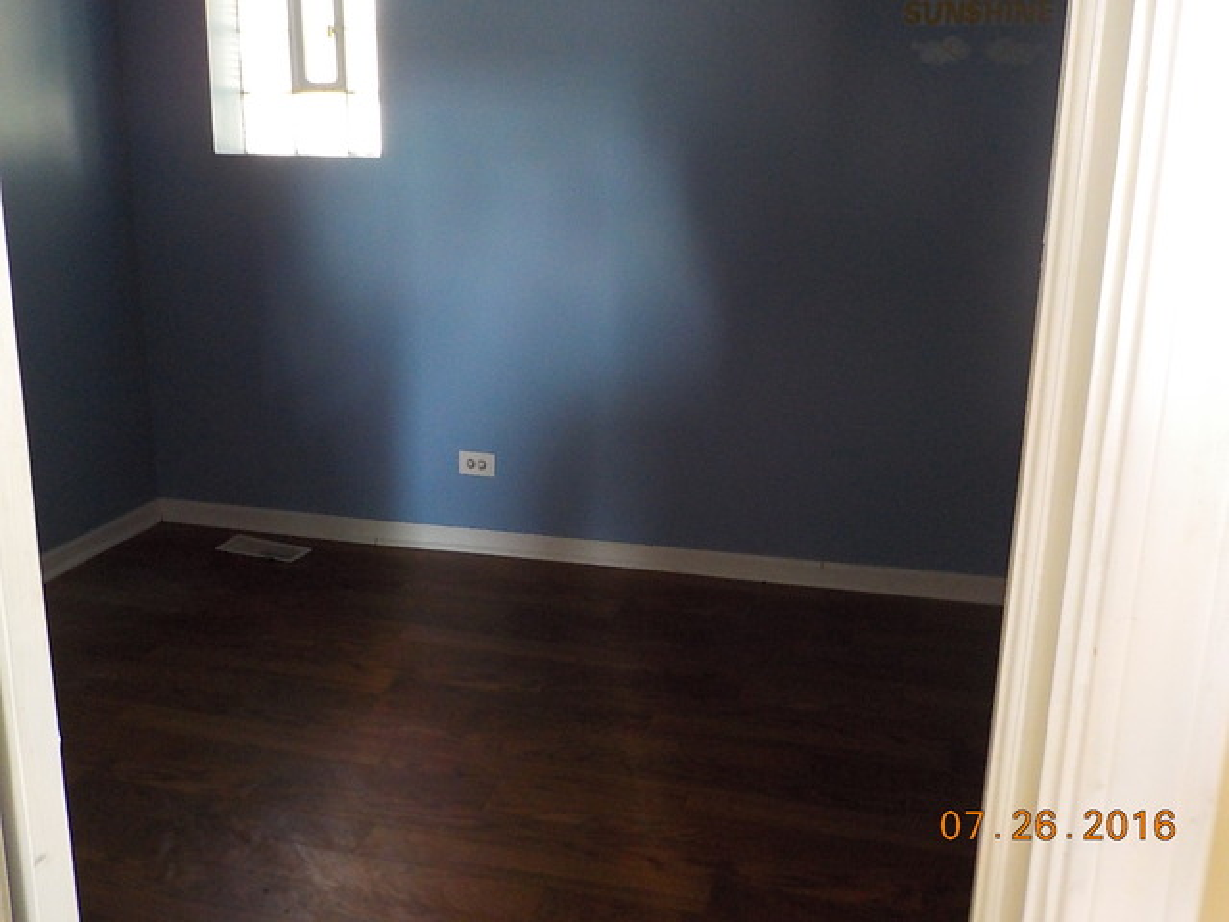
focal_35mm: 30
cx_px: 614
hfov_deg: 60.0
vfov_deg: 46.8
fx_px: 1065
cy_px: 461
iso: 400
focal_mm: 4.1
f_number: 3.3
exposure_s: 1/15
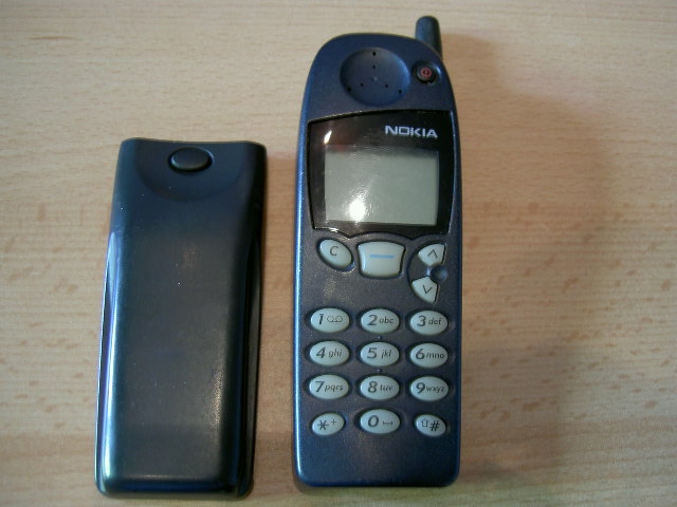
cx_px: 338
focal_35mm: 39
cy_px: 254
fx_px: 763
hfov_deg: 47.9
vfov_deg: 36.8
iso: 100
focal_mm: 8
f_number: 2.8
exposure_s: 1/1.41
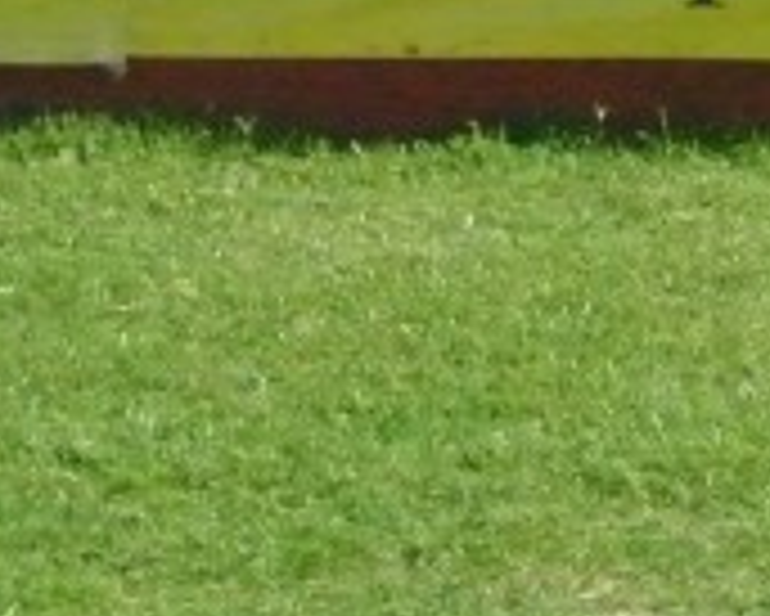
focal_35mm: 446
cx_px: 1265
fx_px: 10170
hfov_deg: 4.3
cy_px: -861
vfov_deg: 3.4
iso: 3200
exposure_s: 1/2500
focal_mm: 30
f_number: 13
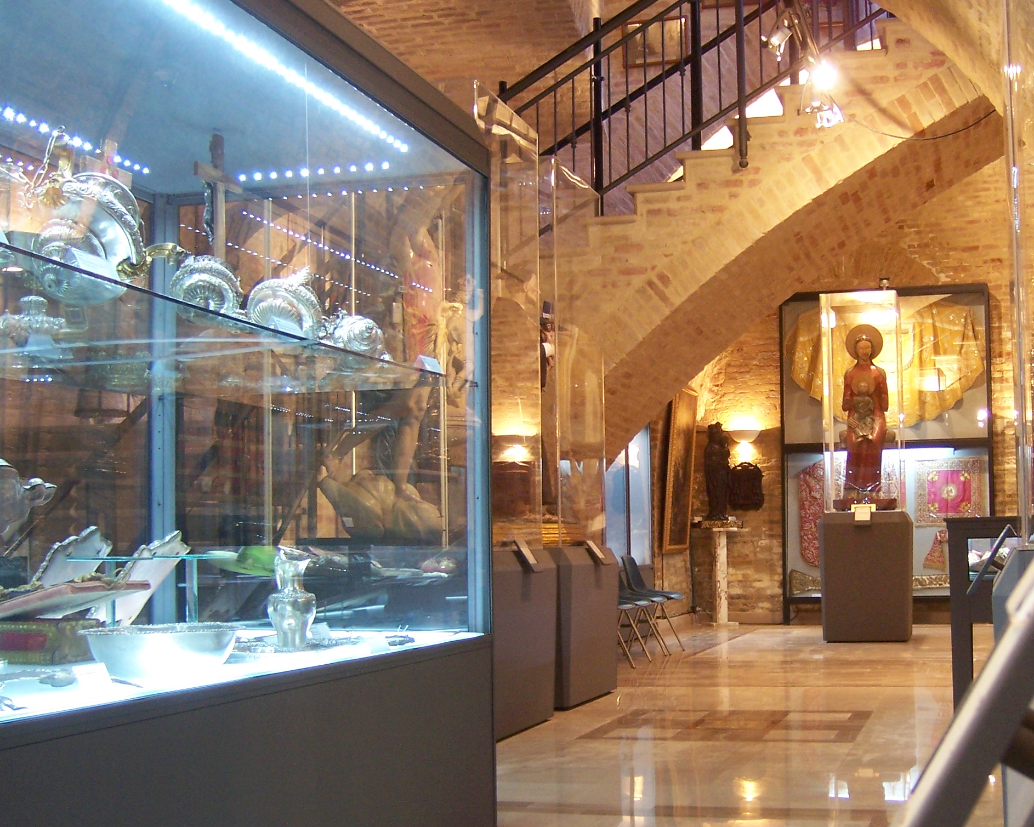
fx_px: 1469
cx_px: 632
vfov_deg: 31.4
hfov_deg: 38.6
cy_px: 485
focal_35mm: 48
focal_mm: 6.2
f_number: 2.8
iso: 160
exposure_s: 1/10
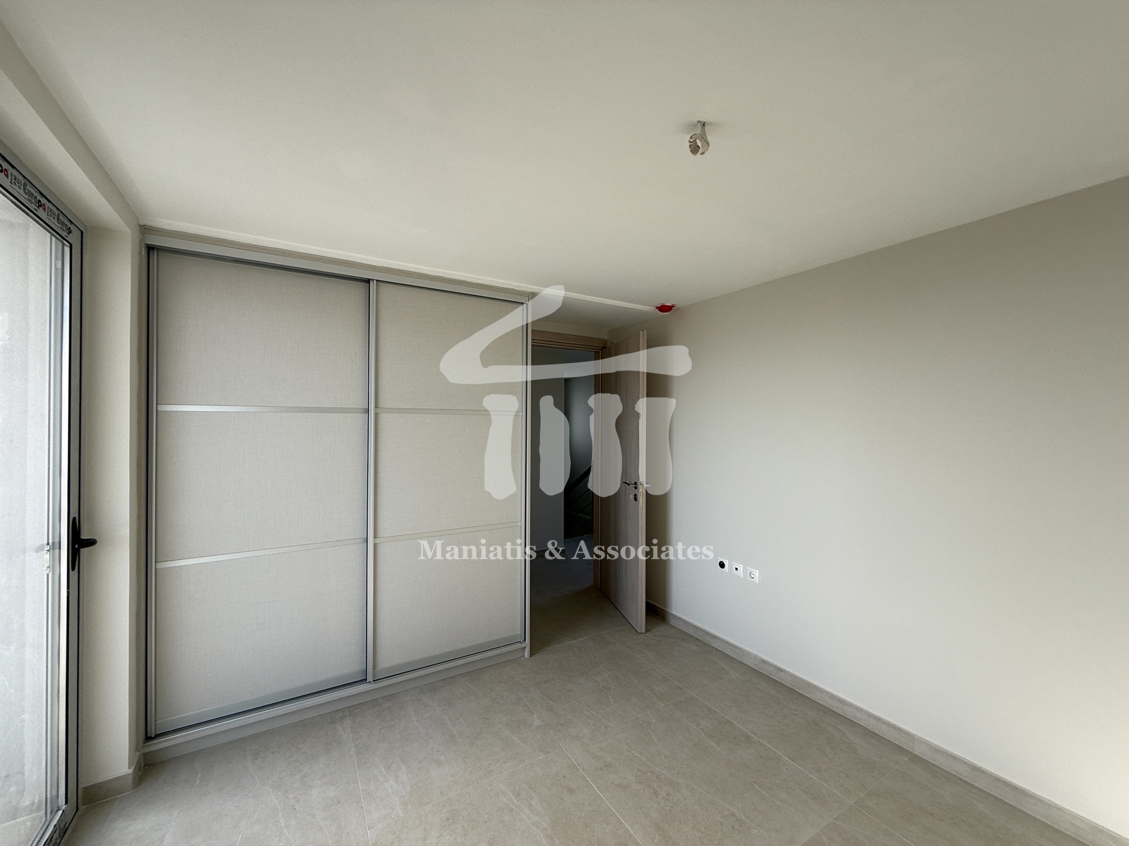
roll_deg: -0.8
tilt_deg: +0.6
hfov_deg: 102.1
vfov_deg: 85.7
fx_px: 457
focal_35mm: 14
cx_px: 564
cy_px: 423
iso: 50
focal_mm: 2.22
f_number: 2.2
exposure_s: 1/250
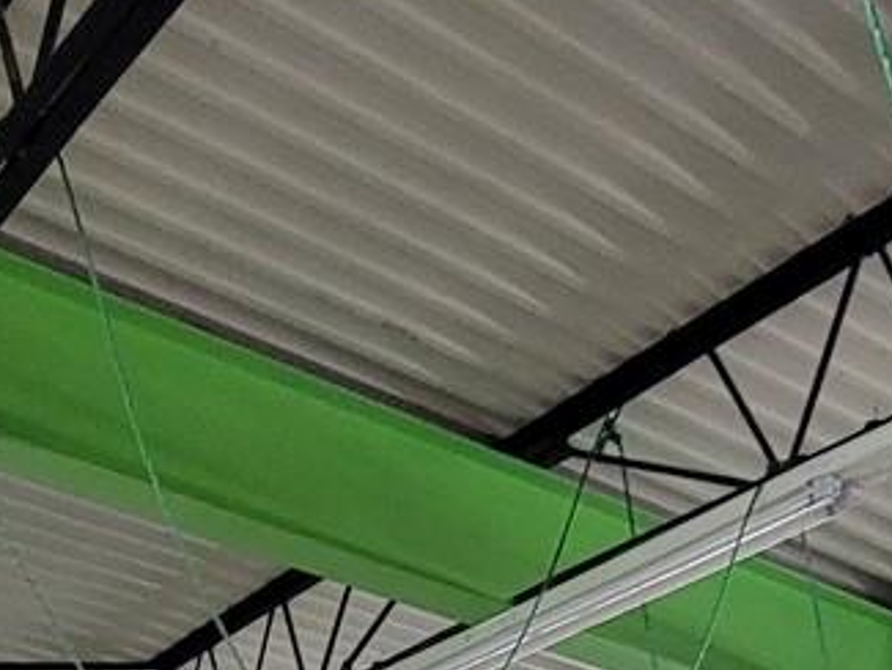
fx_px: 1650
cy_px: 1351
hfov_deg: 28.9
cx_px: 821
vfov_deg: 16.9
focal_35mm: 64
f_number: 2.2
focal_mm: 2.2
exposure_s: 1/60
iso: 400
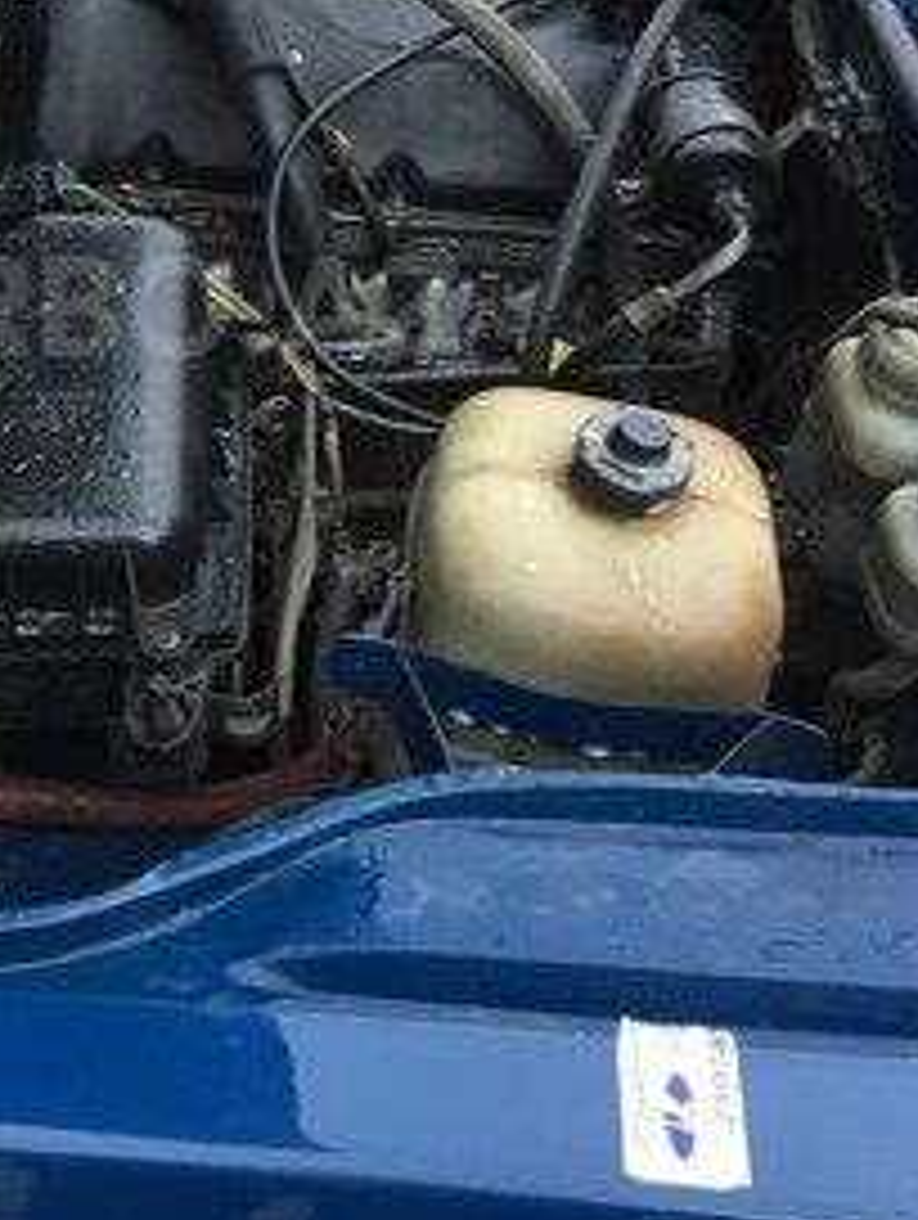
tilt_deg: -34.4
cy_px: 306
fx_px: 1870
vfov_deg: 35.3
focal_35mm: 53
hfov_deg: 26.8
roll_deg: -0.6
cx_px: 112
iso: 50
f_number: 2.2
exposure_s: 1/33
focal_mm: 4.15
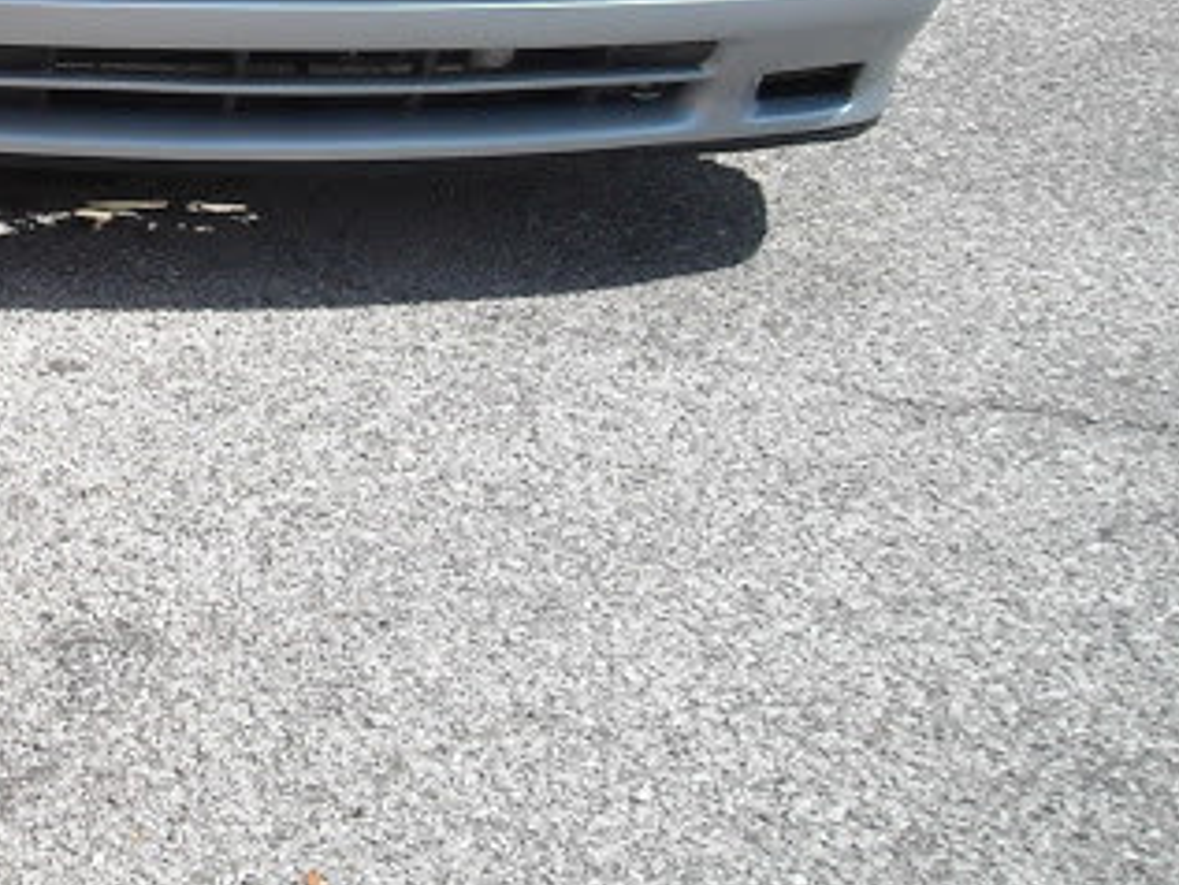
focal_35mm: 113
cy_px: -89
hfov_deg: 16.1
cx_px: -524
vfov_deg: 12.9
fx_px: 3850
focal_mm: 5.7
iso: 64
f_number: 5.6
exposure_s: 1/272
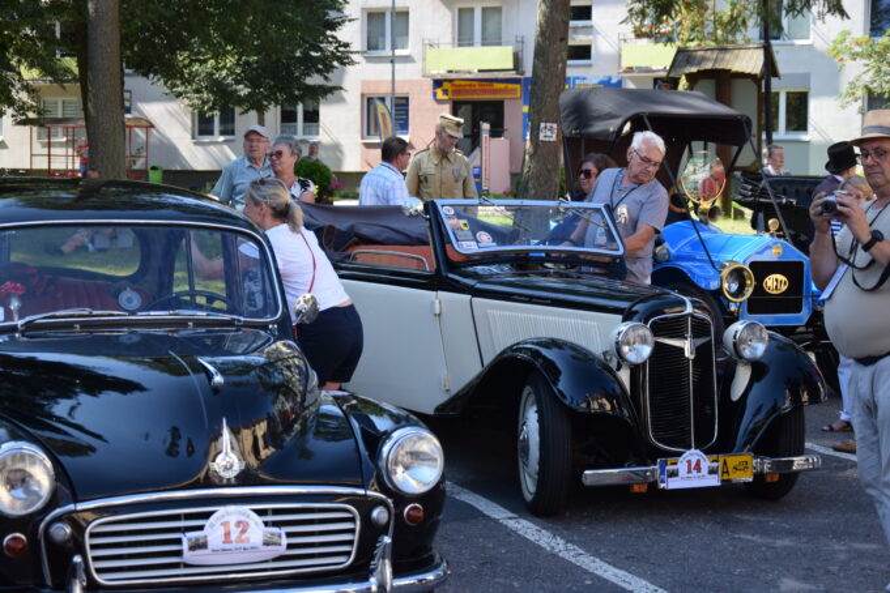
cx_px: 445
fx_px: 1780
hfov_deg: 28.1
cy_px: 296
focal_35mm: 72
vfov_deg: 18.9
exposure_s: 1/1000
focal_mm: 48
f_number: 4.8
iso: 800
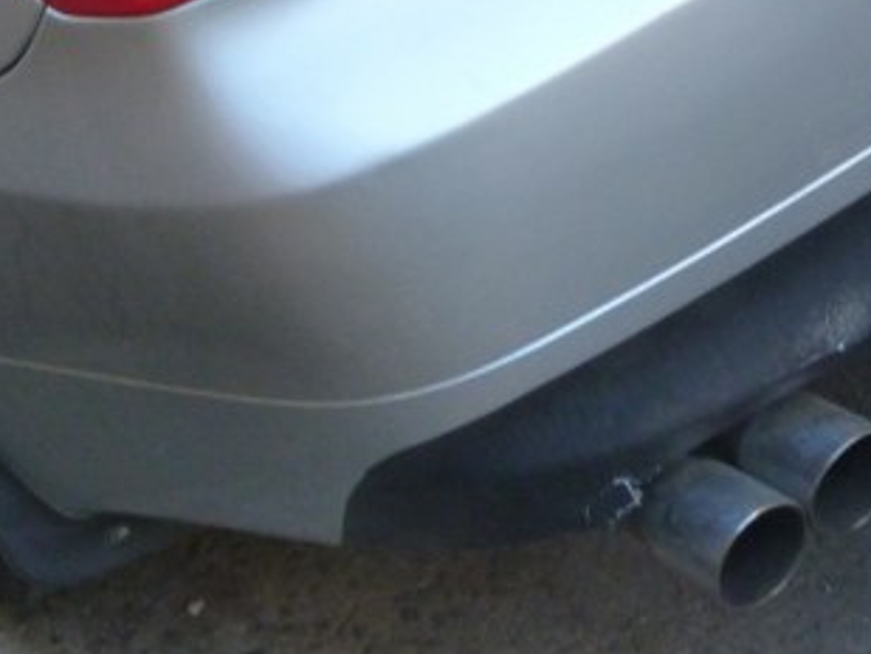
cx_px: -56
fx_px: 2542
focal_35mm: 101
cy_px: -93
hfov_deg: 18.8
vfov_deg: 14.3
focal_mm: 7.1
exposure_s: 1/60
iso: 320
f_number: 3.1
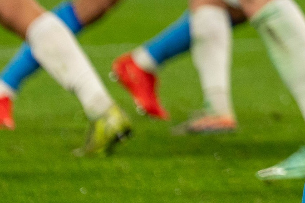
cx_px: 742
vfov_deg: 1.3
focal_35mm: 1028
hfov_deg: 2.0
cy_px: -407
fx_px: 8706
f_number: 2.8
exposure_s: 1/1000
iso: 800
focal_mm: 170
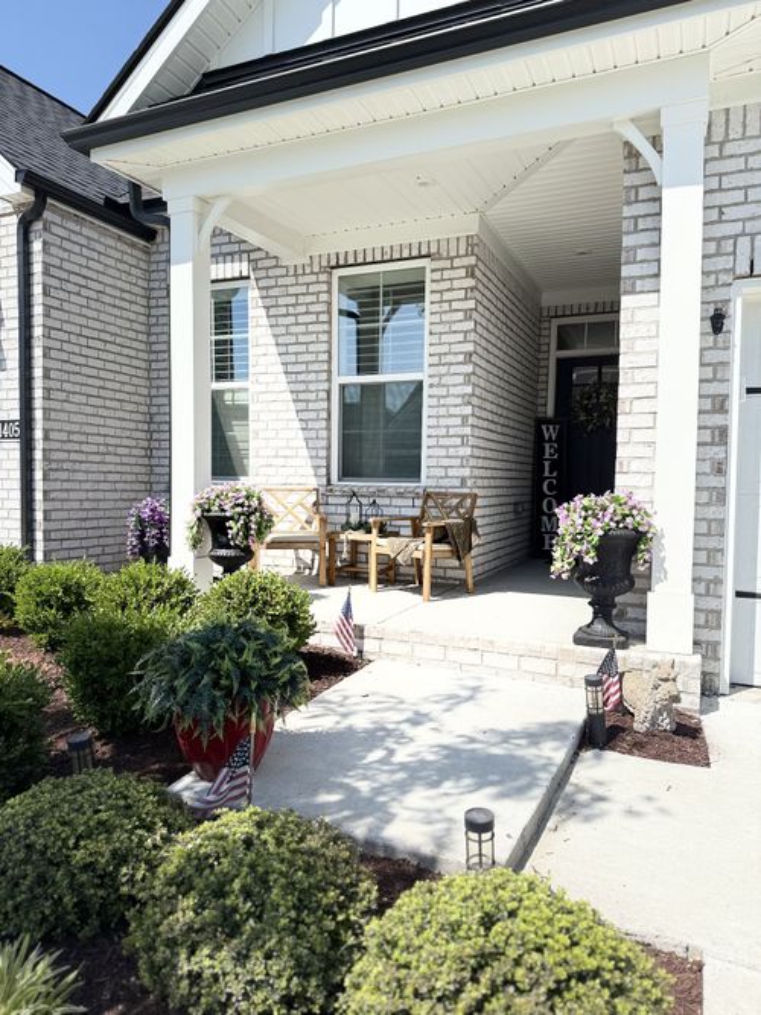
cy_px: 508
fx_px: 704
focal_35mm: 24
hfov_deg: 56.8
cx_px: 380
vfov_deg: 71.6
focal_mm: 6.76
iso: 80
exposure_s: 1/5714
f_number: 1.78
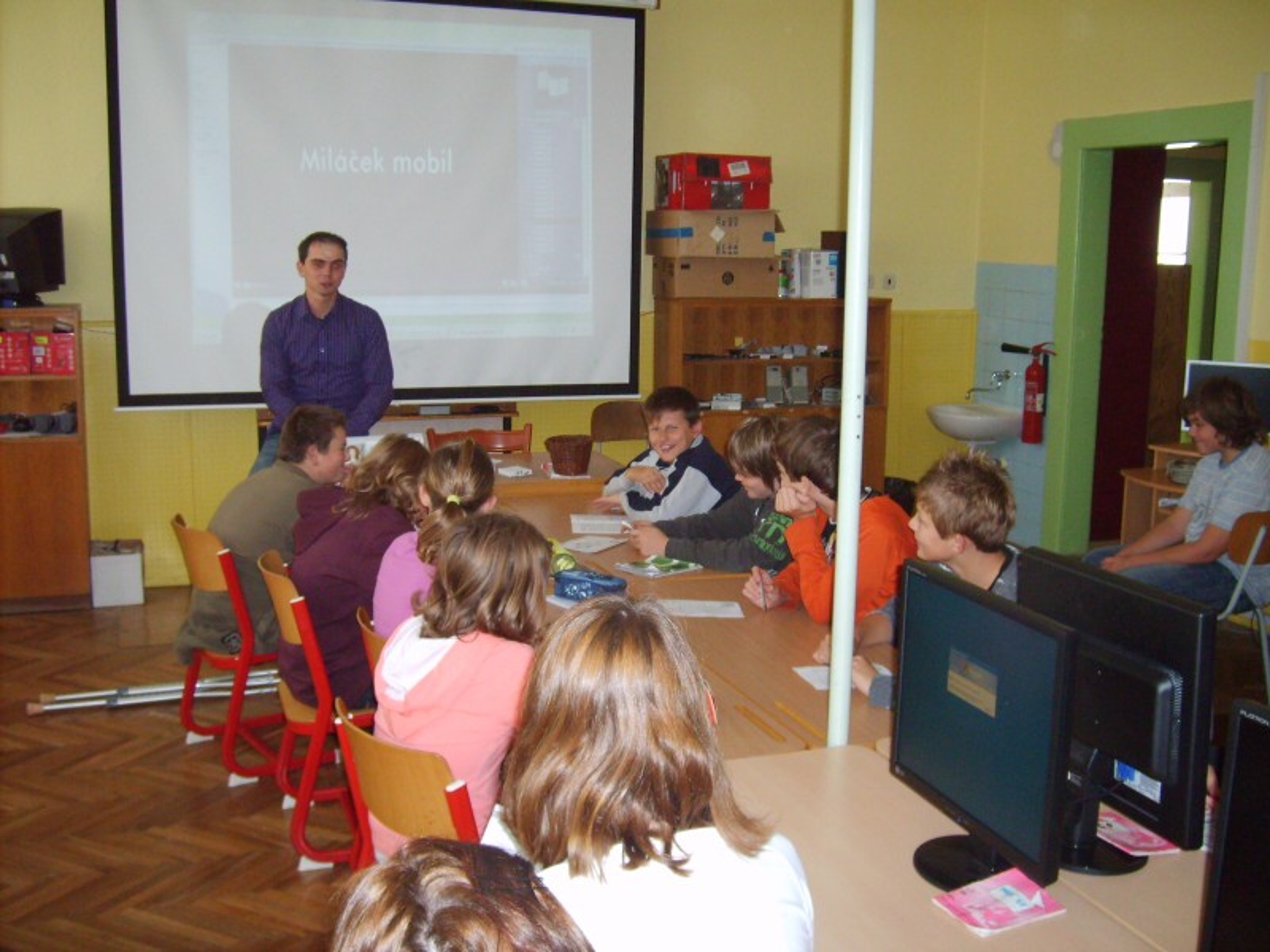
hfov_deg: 52.6
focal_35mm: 35
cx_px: 635
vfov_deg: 40.7
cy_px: 476
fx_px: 1284
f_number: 2.8
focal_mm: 5.8
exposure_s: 1/45
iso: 200
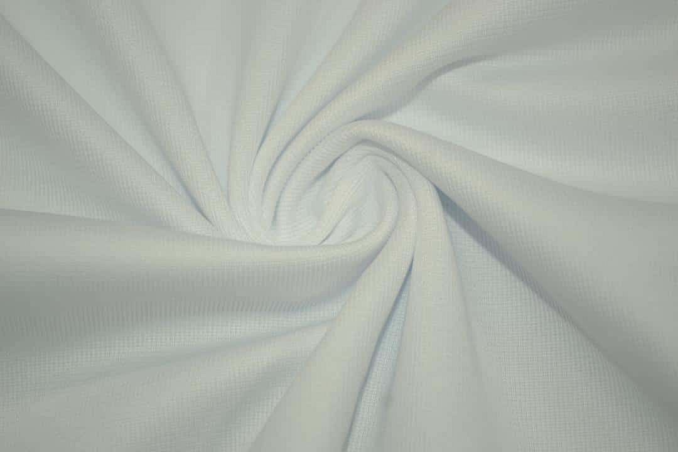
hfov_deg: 24.6
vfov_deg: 16.6
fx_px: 1554
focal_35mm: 82
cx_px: 339
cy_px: 226
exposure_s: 1/125
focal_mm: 55
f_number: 5.6
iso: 200
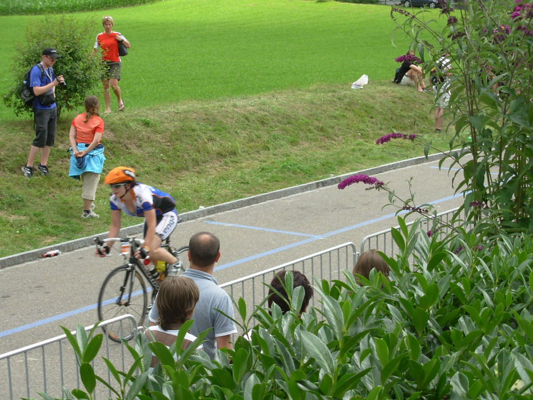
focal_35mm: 76
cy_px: 200
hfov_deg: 25.7
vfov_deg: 19.4
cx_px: 266
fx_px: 1170
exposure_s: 1/287
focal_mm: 12.5
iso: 50
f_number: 3.6
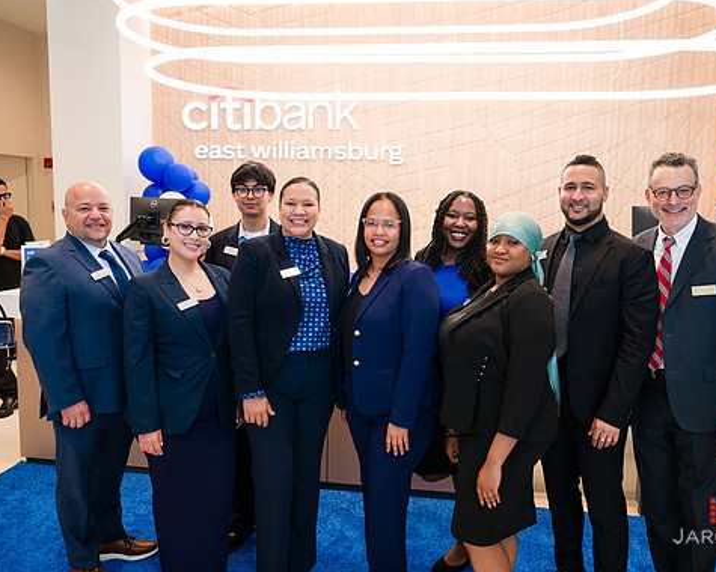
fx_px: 657
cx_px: 380
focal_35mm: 31
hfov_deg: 57.1
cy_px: 286
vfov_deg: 47.1
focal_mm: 26.5
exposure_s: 1/200
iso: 1000
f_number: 4
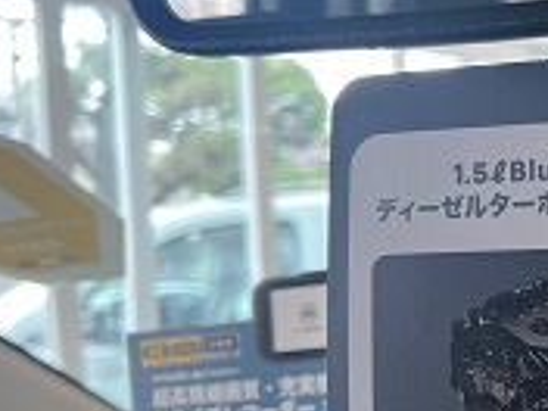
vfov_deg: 19.9
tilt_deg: -1.9
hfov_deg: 22.9
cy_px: 254
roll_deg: +2.6
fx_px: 1171
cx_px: 744
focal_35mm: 74
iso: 64
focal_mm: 5.7
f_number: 1.5
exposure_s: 1/121
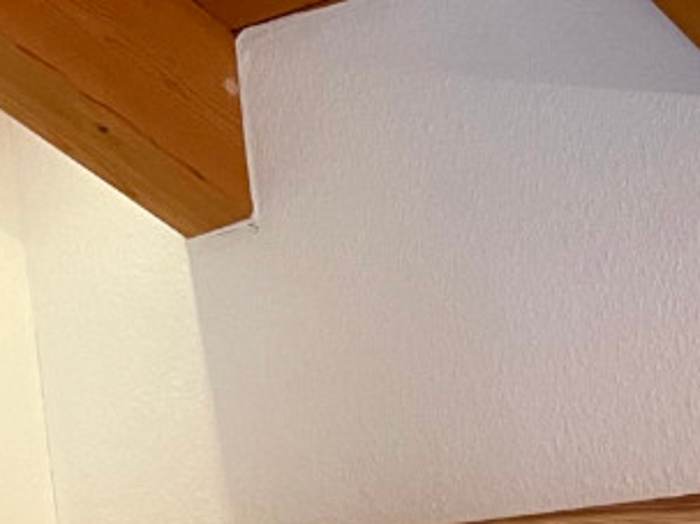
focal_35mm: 110
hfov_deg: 17.4
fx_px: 2224
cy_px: 1054
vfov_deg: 12.0
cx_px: 725
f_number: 1.6
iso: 160
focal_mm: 4.2
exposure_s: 1/50
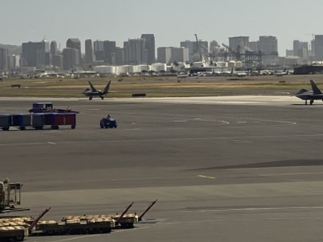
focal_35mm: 209
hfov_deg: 9.4
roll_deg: +0.9
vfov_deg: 7.1
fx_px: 1950
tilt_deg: +2.2
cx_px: 311
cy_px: -8
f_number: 2.8
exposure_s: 1/504
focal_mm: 9
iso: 32
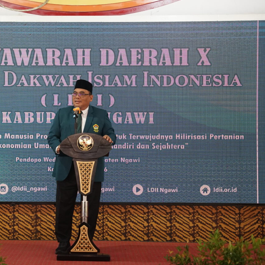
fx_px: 927
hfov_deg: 16.2
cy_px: 134
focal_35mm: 107
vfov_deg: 16.3
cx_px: 70
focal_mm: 70
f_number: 2.8
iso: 1600
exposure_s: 1/200
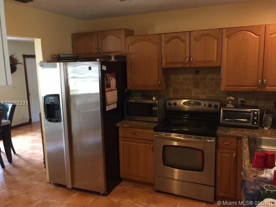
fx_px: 231
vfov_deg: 48.2
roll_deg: +0.2
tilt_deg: -6.0
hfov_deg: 61.7
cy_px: 104
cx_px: 138
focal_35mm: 29
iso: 125
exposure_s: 1/15
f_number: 2.2
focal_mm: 4.15
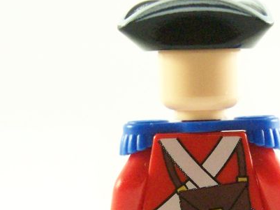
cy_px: 188
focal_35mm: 268
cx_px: 211
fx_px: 2168
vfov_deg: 5.5
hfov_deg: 7.4
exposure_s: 1/60
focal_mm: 17.5
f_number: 3.6
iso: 400
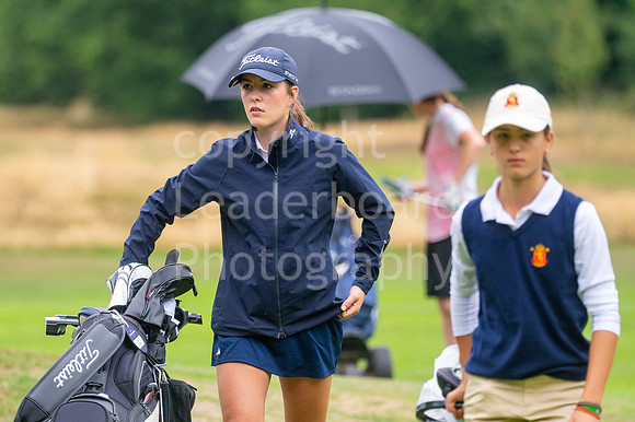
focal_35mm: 450
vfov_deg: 3.1
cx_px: 318
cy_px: 211
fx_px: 7933
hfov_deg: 4.6
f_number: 4
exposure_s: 1/2000
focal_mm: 300
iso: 500
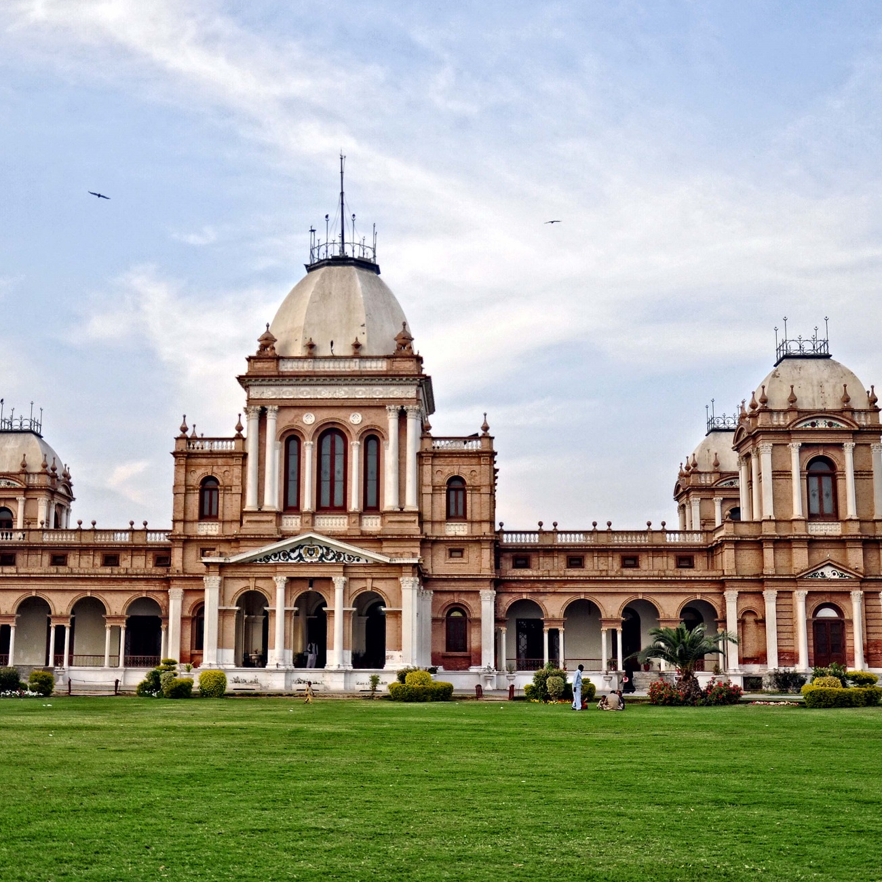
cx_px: 374
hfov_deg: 36.0
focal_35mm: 47
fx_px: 1355
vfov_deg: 36.1
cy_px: 433
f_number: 4
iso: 200
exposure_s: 1/125
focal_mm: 24
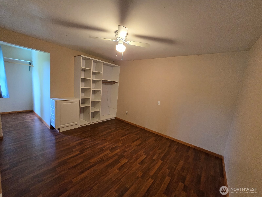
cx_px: 131
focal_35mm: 13
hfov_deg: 106.2
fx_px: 98
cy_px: 98
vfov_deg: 89.9
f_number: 2.2
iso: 640
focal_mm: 2.2
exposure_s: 1/60
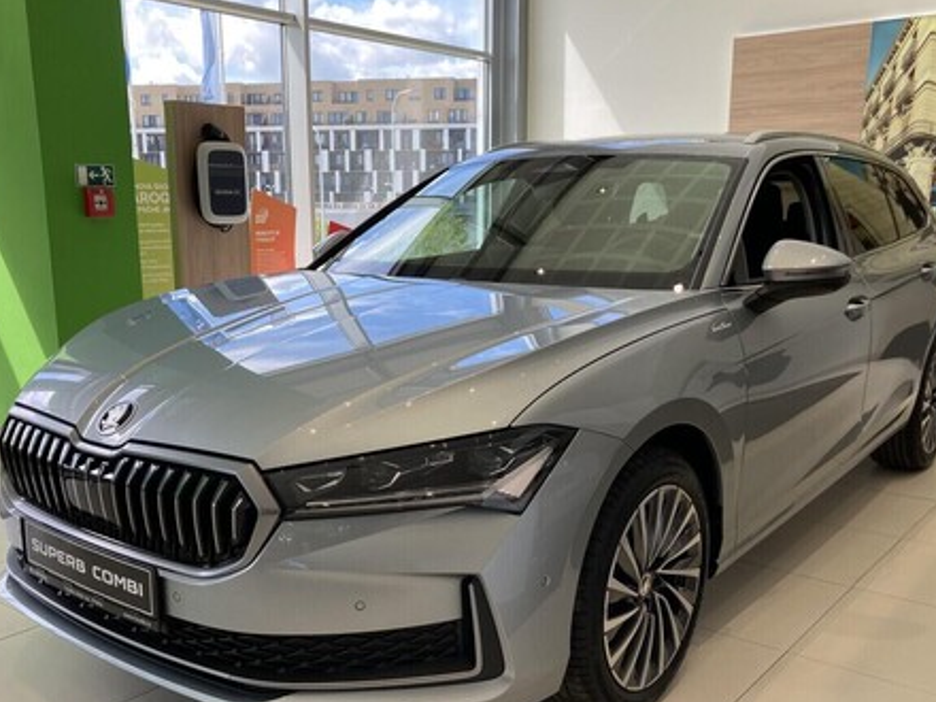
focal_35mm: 35
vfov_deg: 40.5
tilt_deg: -13.3
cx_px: 455
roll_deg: +0.4
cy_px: 418
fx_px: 946
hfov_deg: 52.6
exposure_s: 1/241
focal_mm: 3.99
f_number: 1.8
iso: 20
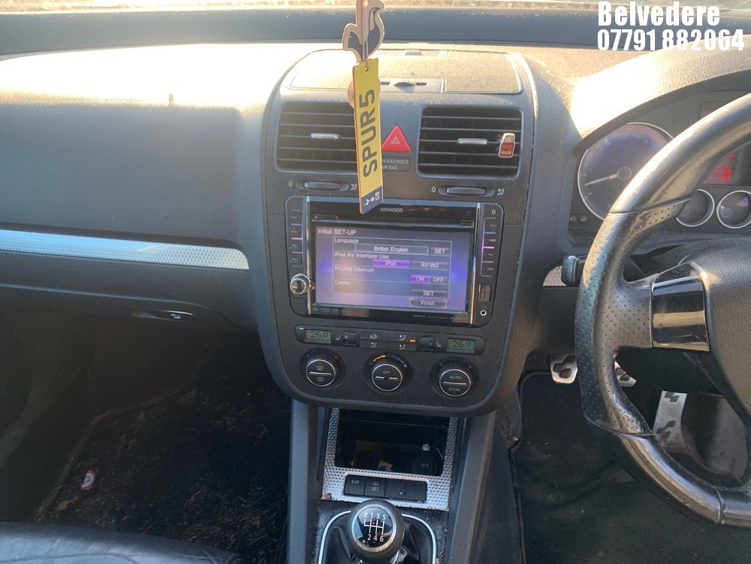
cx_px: 376
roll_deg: -1.3
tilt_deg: -37.1
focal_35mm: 26
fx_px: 564
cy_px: 282
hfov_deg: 67.3
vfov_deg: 53.1
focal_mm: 4.25
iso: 50
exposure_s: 1/122
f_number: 1.8
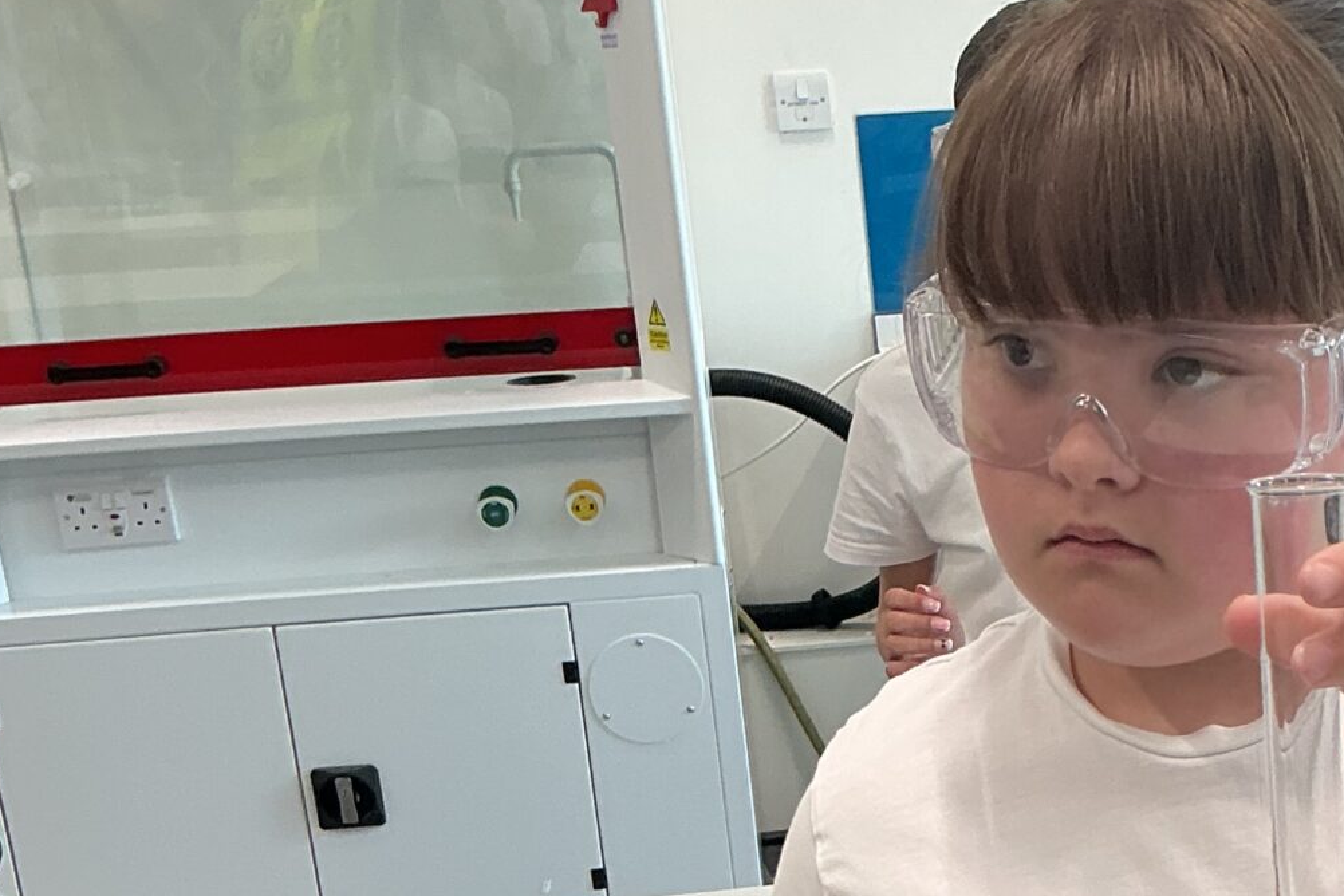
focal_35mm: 77
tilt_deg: -22.1
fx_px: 2875
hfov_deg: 25.4
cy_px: 1014
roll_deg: +3.6
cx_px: 1226
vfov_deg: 17.1
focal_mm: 3
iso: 50
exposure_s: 1/100
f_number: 1.8
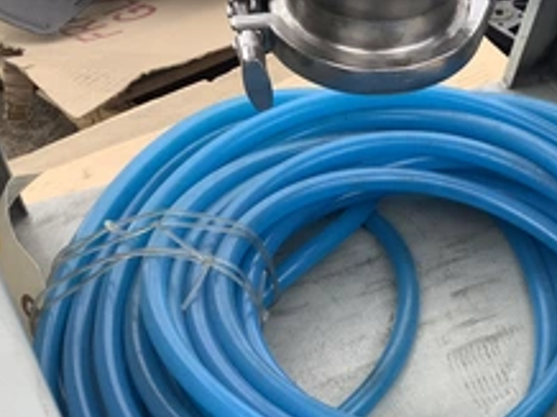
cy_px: 381
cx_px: 406
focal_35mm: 57
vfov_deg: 24.8
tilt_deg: -49.8
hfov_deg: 33.3
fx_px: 916
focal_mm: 3.3
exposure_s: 1/120
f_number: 2.4
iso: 25
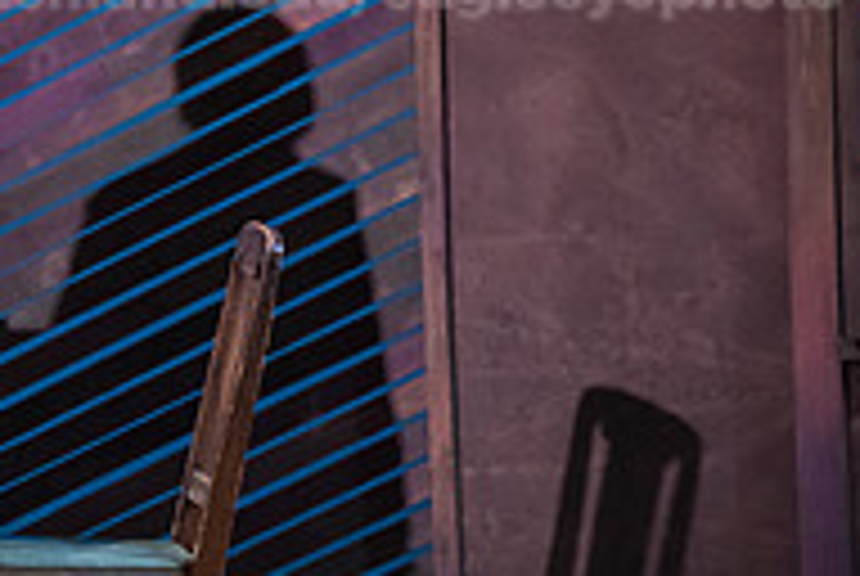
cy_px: 83
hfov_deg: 3.4
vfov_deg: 2.3
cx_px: -396
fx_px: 14499
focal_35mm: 606
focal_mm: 200
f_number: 3.2
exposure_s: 1/400
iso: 5000
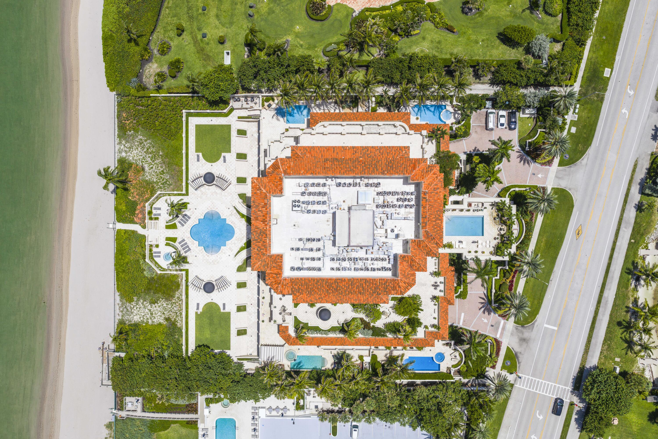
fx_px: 512
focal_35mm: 28
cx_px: 329
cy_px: 220
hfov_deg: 65.5
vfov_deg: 46.4
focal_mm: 14.45
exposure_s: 1/2000
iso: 100
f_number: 2.8
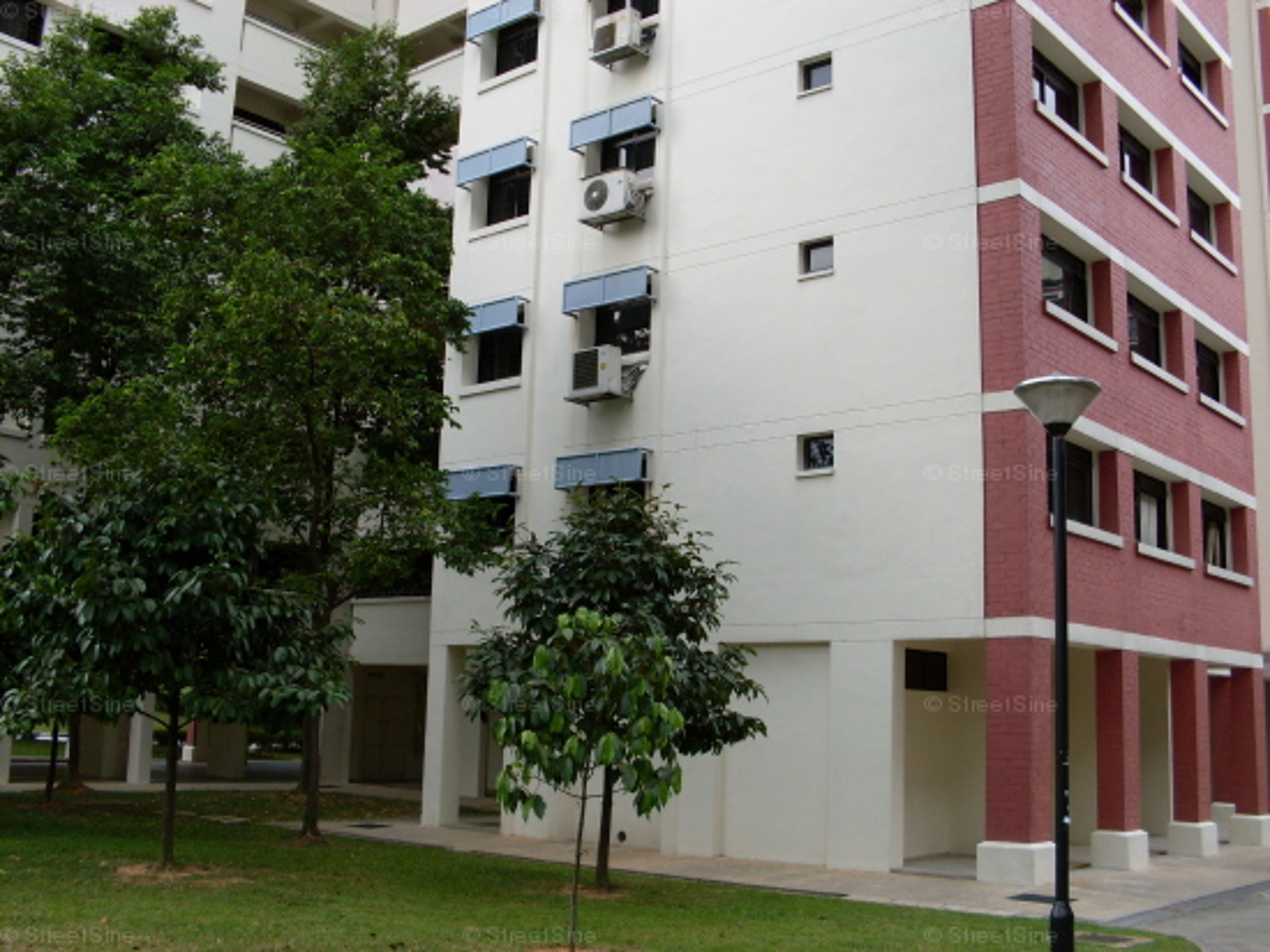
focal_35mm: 38
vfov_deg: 37.7
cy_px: 476
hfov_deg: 49.0
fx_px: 1394
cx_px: 635
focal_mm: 6.3
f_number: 2.8
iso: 80
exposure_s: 1/500
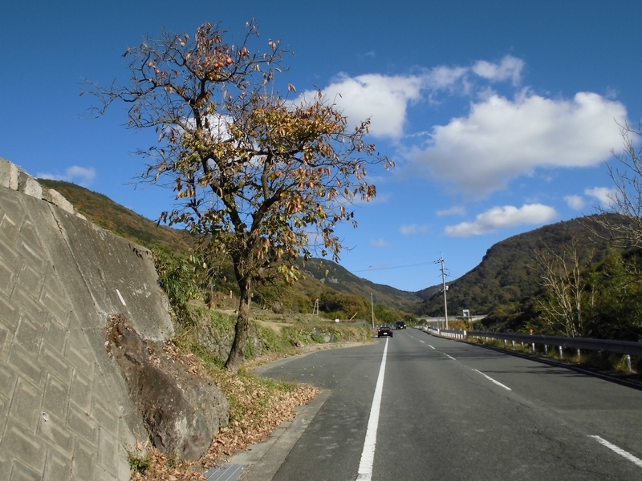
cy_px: 240
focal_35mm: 29
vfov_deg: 48.2
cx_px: 321
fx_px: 538
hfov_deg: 61.7
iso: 100
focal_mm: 5.3
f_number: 3.7
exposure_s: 1/640
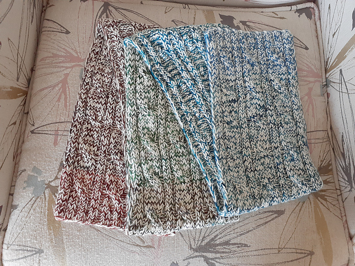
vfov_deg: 51.4
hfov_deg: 65.3
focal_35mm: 27
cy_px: 133
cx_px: 178
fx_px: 277
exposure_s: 1/25
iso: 400
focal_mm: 3.6
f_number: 1.9
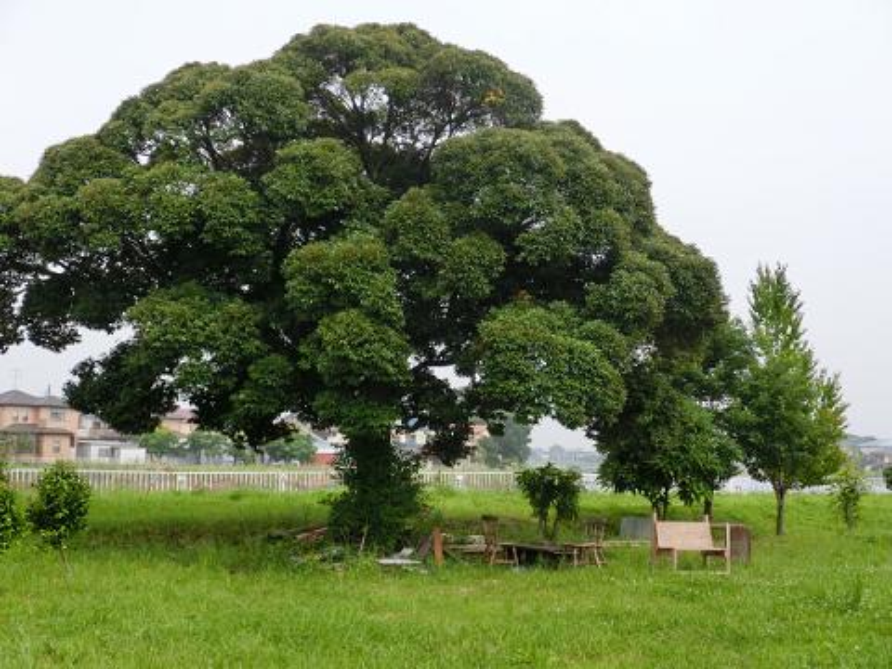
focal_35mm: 44
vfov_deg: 32.9
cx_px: 446
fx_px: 1134
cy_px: 334
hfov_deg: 42.9
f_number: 3.4
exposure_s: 1/800
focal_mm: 7.9
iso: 80
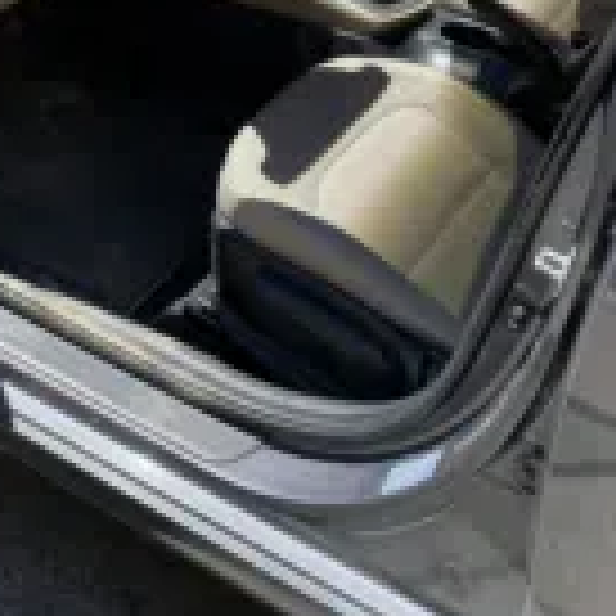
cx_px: 175
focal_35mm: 67
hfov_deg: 25.5
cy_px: -153
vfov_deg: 23.2
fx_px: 1349
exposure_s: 1/1464
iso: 32
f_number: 1.8
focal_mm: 4.25
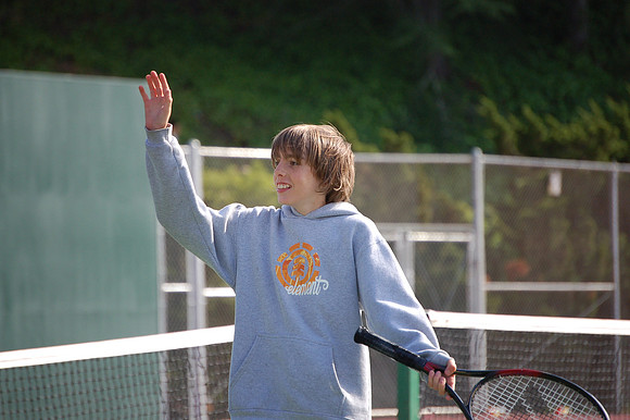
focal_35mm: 248
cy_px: 210
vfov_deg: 5.5
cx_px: 315
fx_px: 4329
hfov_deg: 8.3
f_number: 5.3
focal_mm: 165
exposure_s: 1/1000
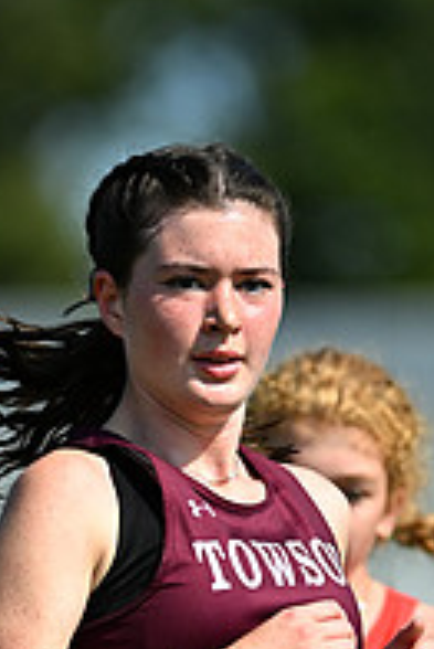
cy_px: 917
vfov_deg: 2.3
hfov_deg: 1.5
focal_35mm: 889
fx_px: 16047
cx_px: 8
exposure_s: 1/2500
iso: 140
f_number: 2.8
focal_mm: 300
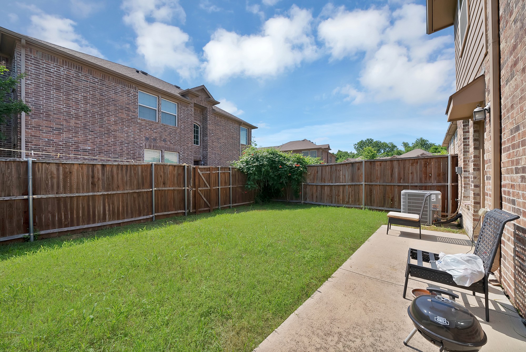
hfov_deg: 112.6
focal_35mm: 12
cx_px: 263
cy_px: 176
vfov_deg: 90.1
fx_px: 175
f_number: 9
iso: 640
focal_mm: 12
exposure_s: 1/400
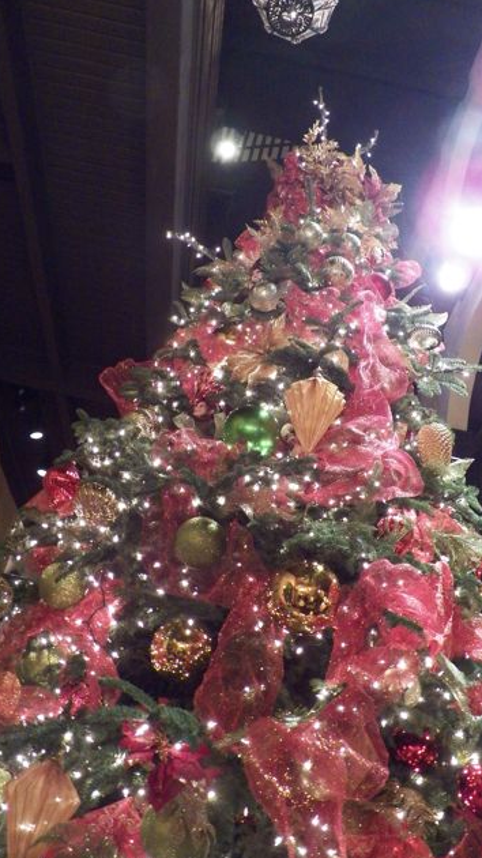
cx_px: 276
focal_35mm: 31
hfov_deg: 37.7
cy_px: 432
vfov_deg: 62.6
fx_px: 705
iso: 800
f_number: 2.8
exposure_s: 1/13
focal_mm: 4.9
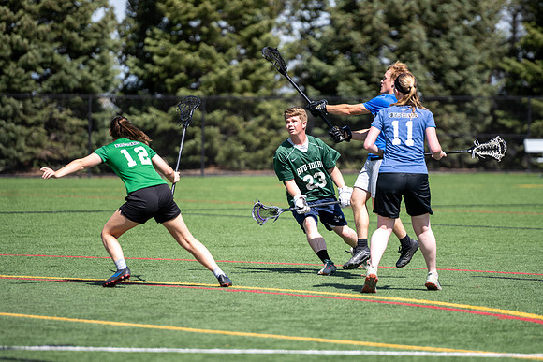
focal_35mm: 237
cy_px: 211
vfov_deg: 5.8
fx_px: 3583
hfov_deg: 8.7
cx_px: 300
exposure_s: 1/2000
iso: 100
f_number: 2.8
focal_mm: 200
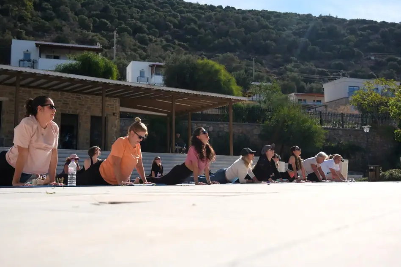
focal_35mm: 39
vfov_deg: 34.2
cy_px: 128
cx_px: 191
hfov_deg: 49.5
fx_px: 434
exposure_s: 1/1000
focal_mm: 24.7
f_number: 4
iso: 125
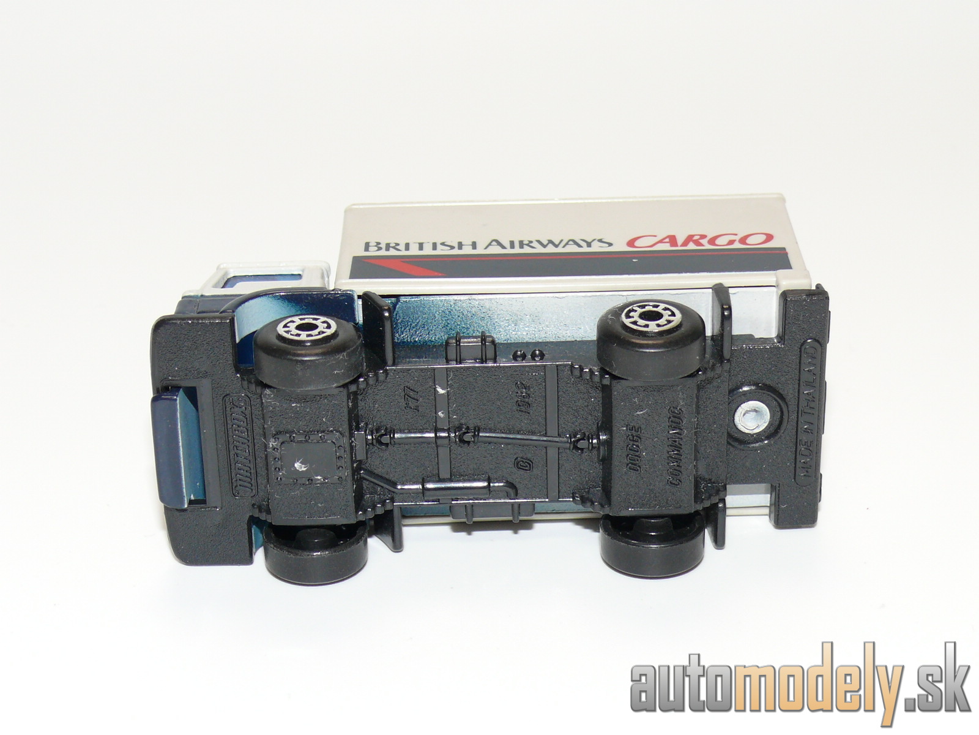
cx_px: 490
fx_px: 2319
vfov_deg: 18.0
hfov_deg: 23.8
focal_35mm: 82
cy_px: 368
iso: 100
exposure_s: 1/30
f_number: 4
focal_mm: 12
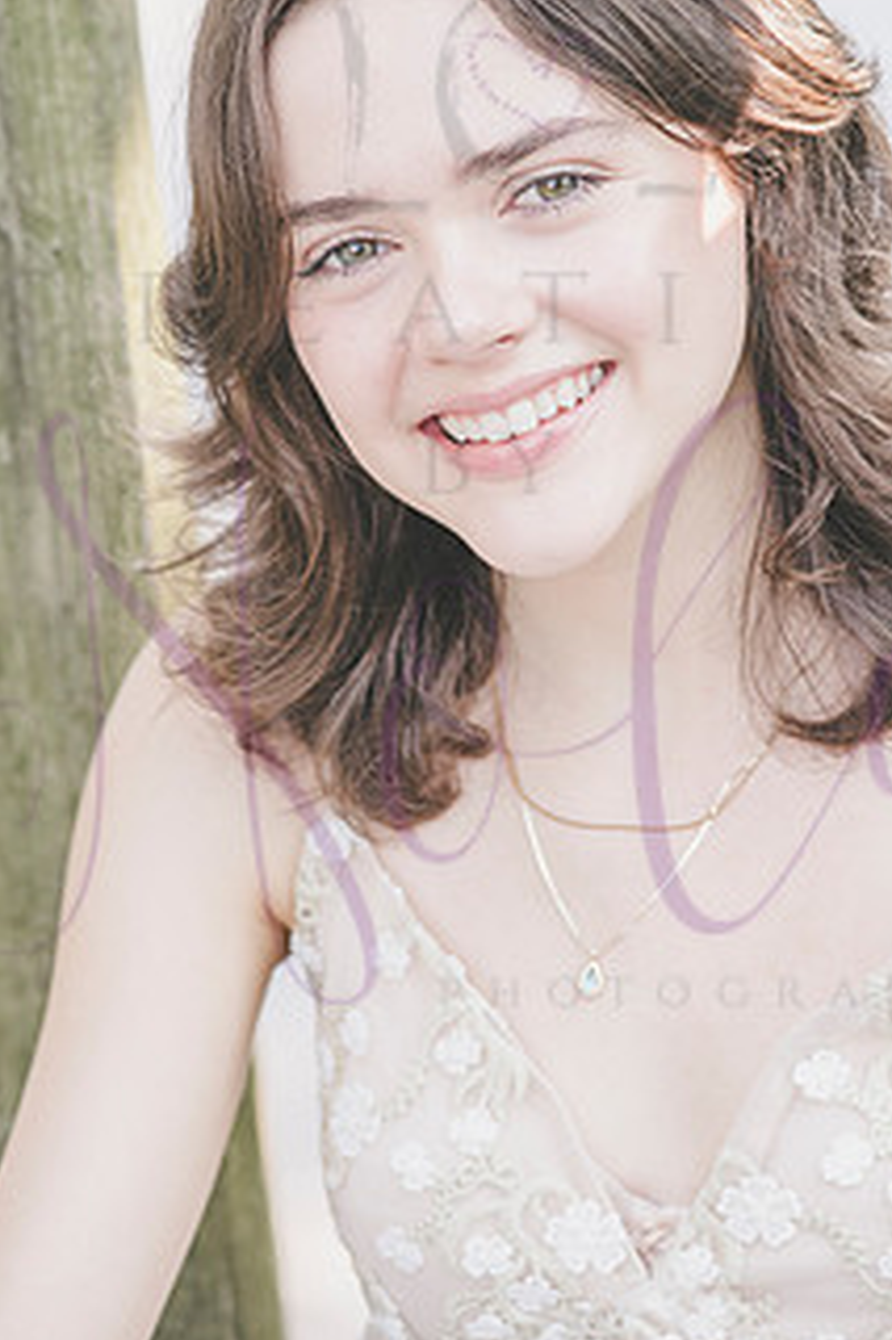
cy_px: 456
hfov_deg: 8.1
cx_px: 549
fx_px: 6287
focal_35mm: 169
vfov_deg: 12.2
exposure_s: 1/320
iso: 400
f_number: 5
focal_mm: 120
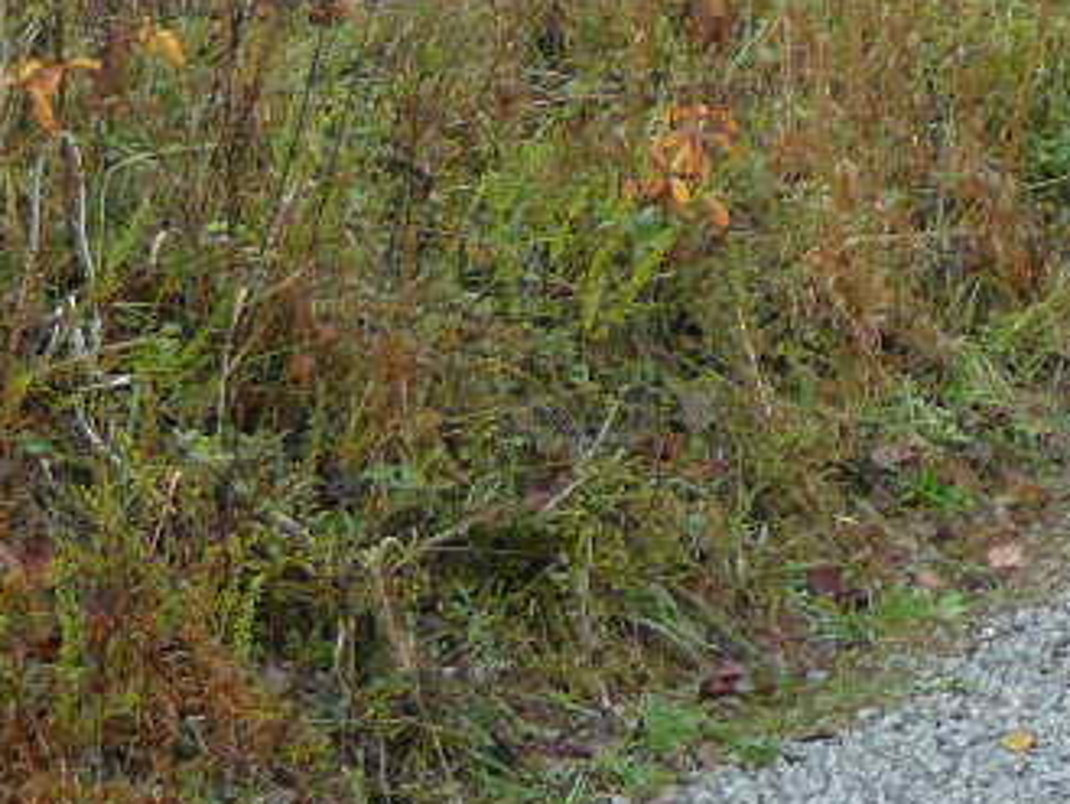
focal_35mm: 140
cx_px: 1457
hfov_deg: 13.5
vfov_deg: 10.2
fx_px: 4329
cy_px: -505
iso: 100
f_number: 2.8
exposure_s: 1/125
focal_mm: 6
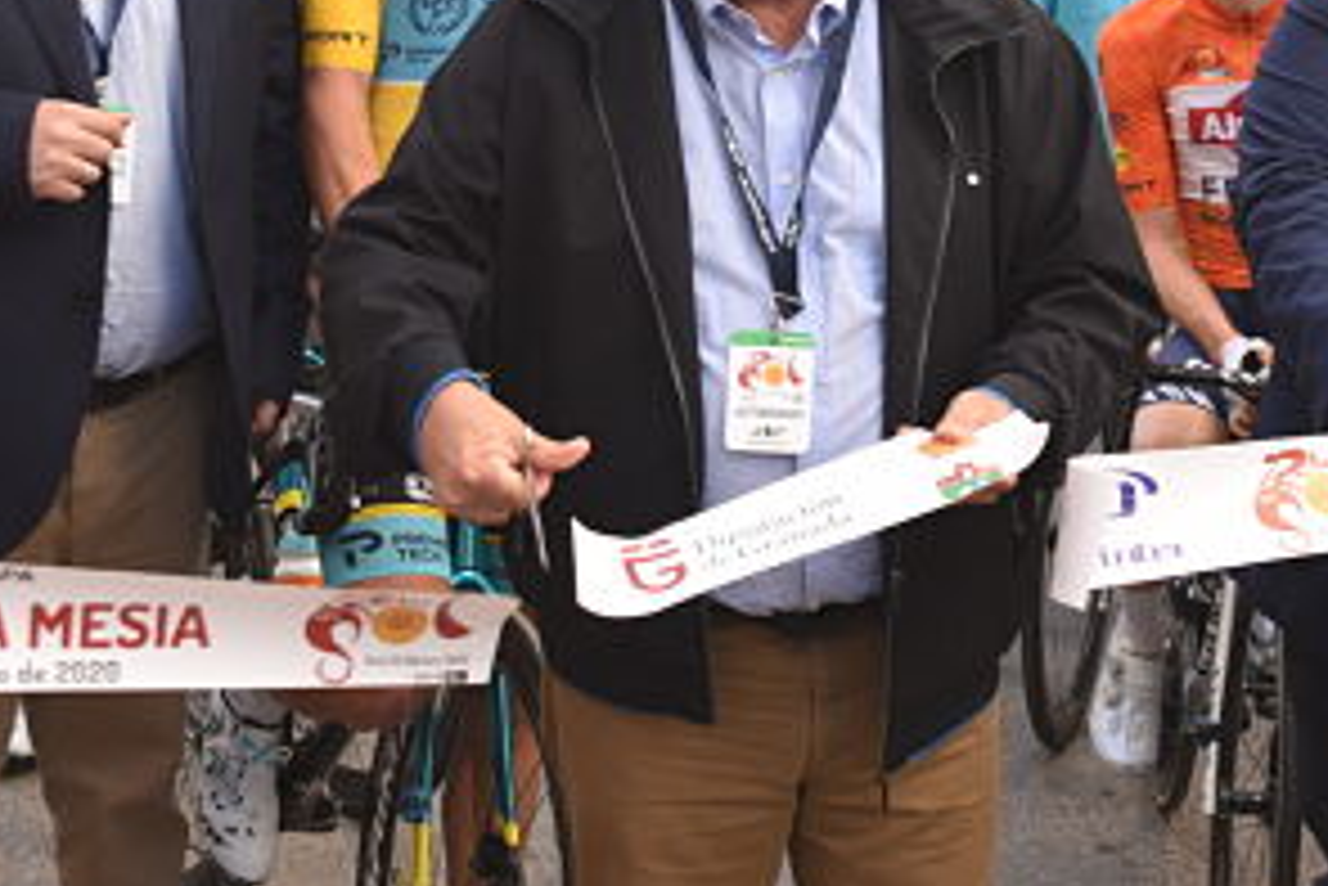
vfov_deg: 17.0
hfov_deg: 25.5
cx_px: 885
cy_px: 31
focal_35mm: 79
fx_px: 2916
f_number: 4
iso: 200
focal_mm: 35
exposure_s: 1/250
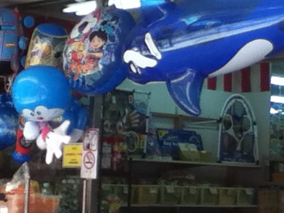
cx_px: 187
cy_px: 63
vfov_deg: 16.9
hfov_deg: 22.4
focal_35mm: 87
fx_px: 714
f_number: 2.4
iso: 80
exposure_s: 1/218
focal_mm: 3.85
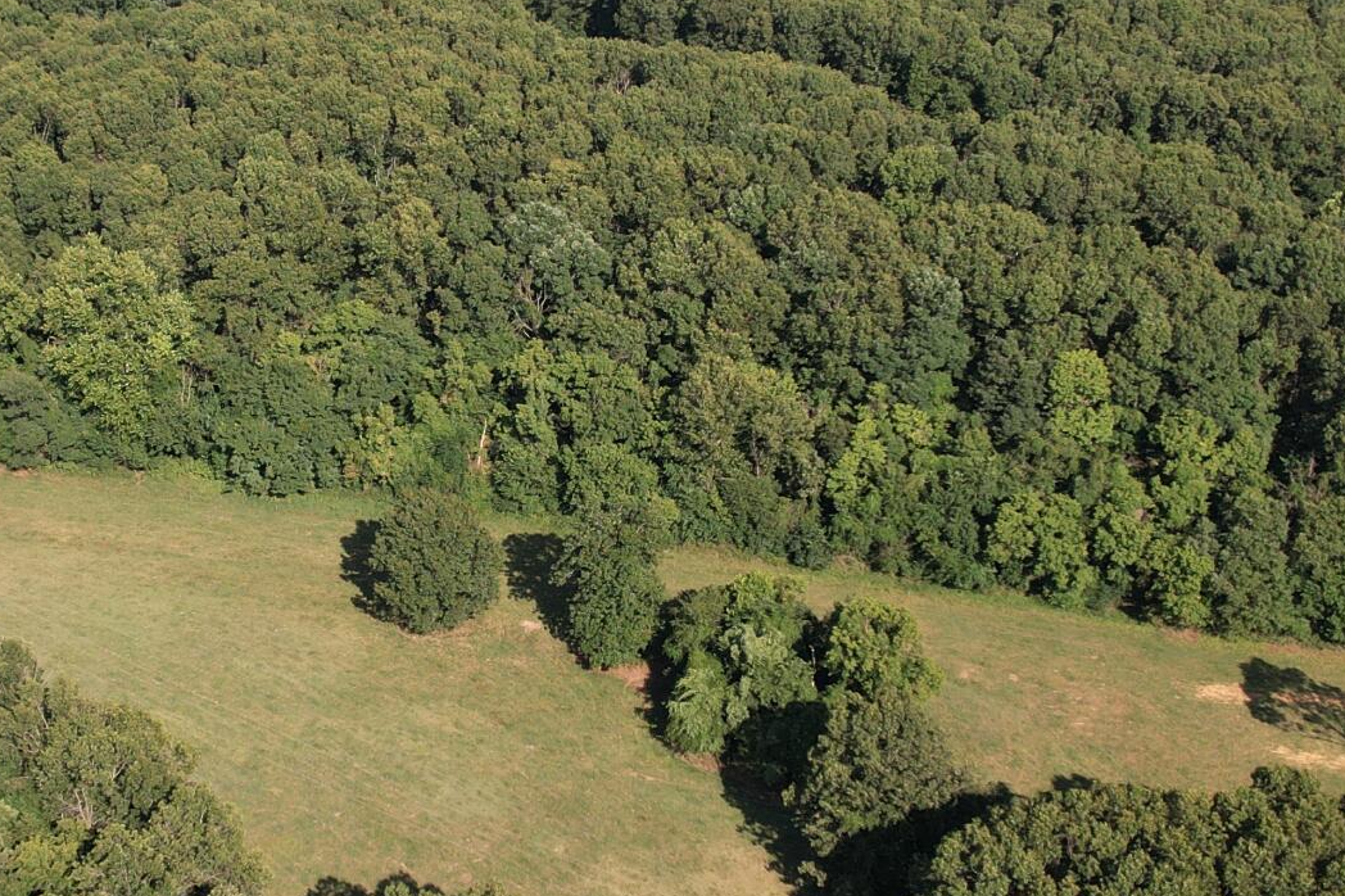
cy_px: 503
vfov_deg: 21.5
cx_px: 515
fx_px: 2353
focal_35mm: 63
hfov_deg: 31.8
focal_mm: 8.38
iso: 100
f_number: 2.8
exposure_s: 1/160
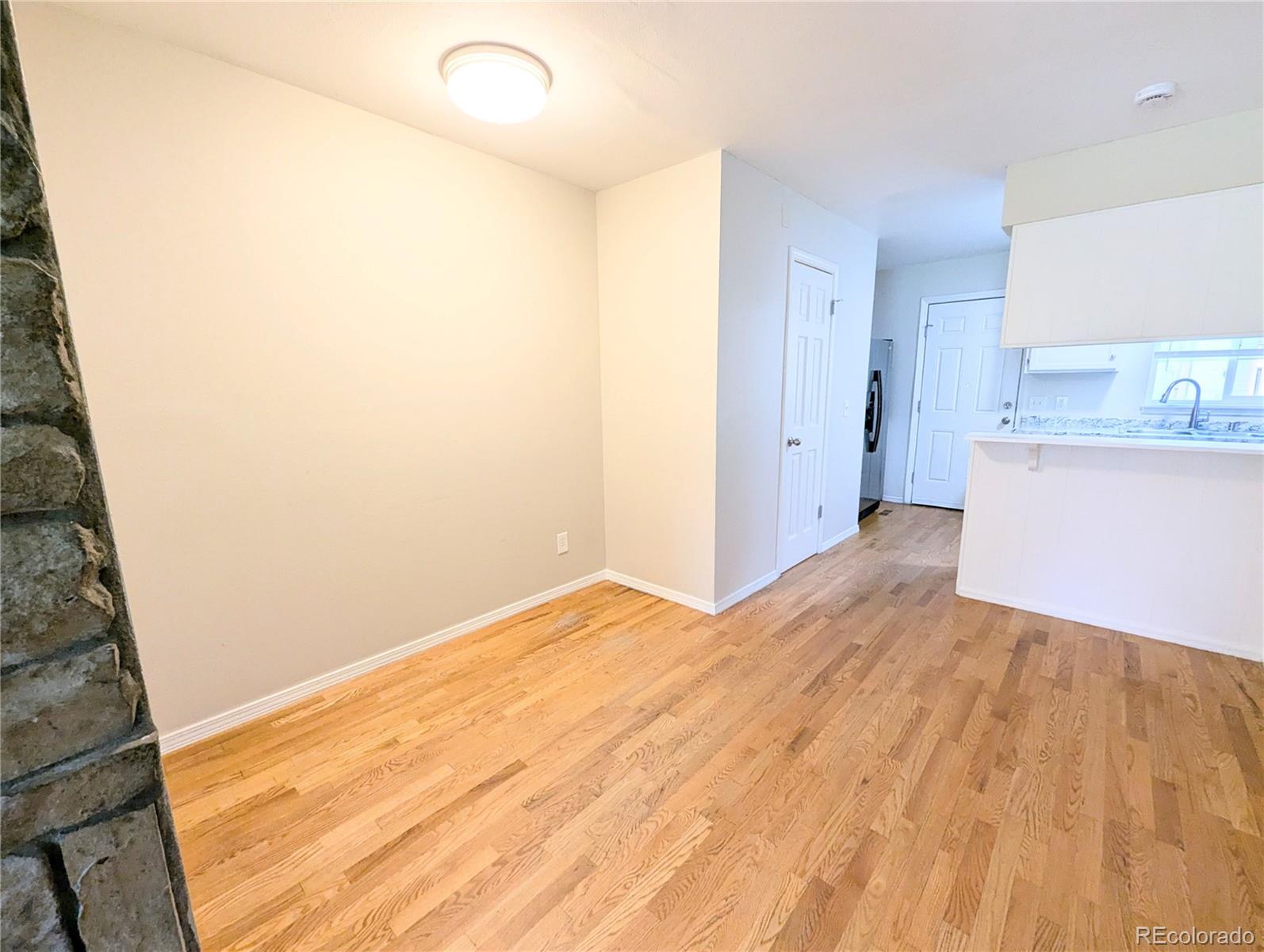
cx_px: 632
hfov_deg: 106.1
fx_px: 475
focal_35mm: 13
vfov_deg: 90.1
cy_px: 476
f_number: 2.2
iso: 59
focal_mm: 1.95
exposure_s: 1/40
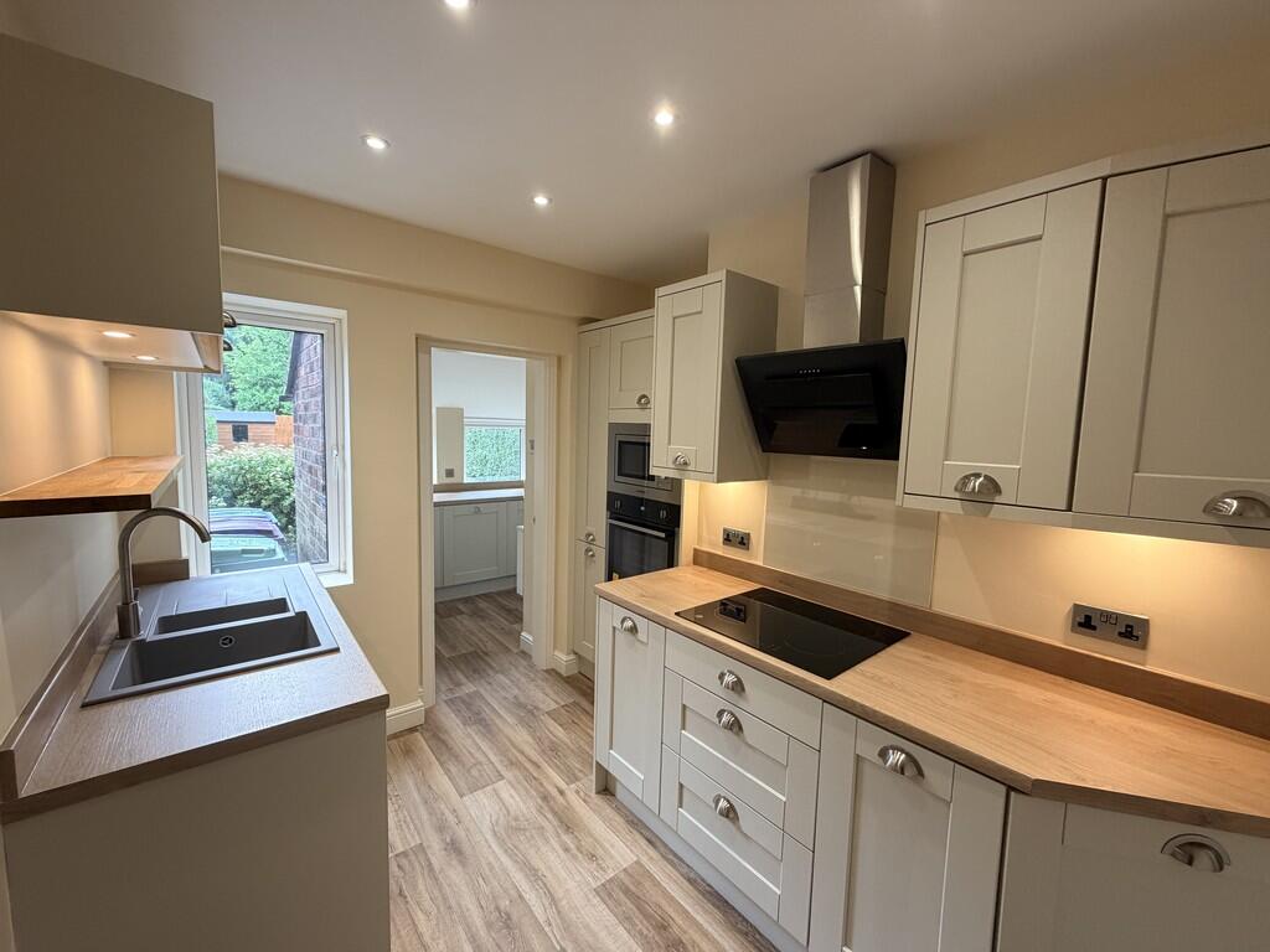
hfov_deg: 102.1
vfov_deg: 85.7
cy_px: 476
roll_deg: -1.0
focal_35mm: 14
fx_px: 514
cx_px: 635
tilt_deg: -5.5
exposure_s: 1/121
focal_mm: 2.22
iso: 200
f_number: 2.2
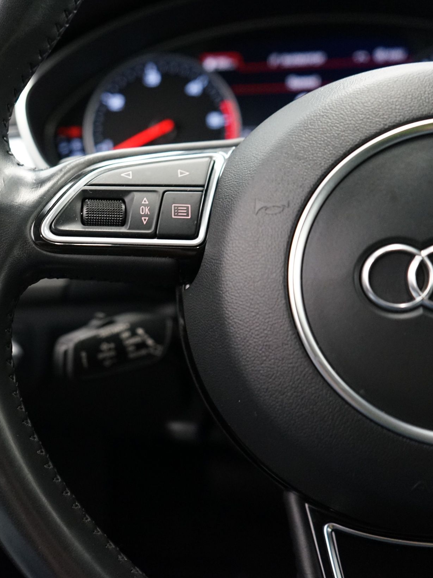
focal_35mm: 41
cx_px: 46
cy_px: 287
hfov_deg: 33.4
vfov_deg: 45.8
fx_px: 684
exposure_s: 1/60
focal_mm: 28
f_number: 3.5
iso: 3200
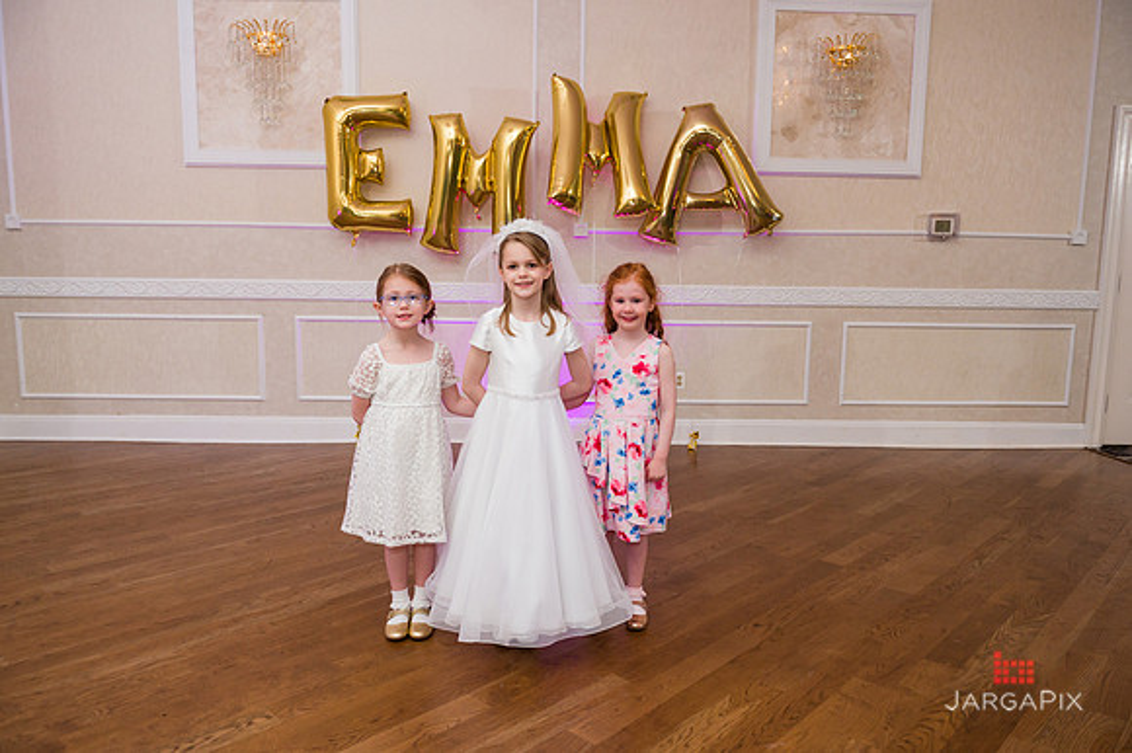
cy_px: 376
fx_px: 817
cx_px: 566
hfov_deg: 69.4
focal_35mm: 26
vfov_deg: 49.5
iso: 1250
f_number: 5
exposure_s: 1/200
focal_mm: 26
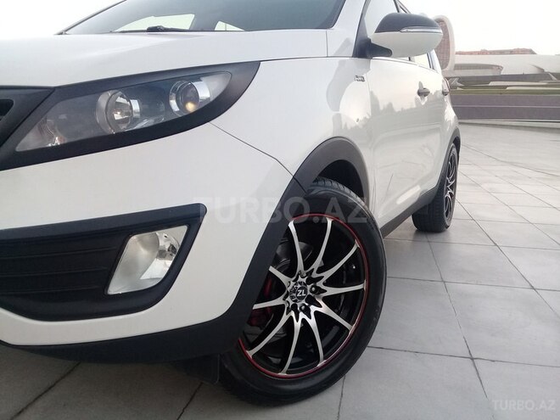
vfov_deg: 45.4
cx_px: 280
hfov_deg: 58.4
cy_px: 210
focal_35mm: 31
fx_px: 502
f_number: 2.2
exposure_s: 1/50
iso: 64
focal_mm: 3.3
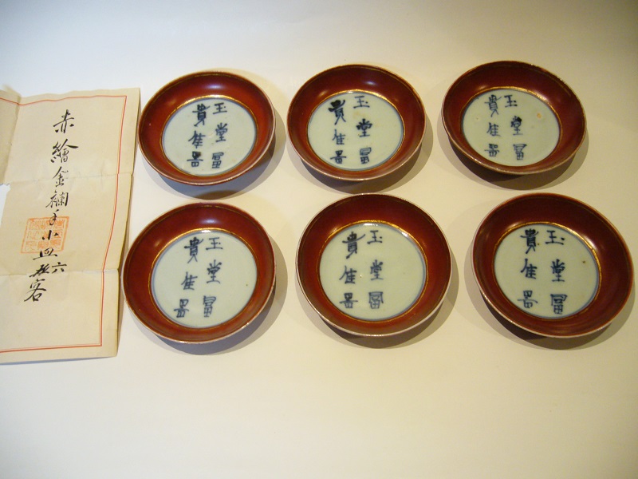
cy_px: 240
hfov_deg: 52.6
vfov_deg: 40.7
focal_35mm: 35
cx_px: 319
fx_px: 645
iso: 200
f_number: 2.8
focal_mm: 5.8
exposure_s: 1/8
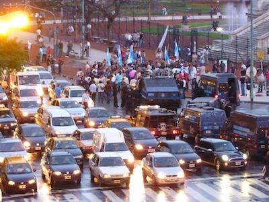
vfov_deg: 7.6
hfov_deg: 10.1
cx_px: 134
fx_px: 1523
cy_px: 101
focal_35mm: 196
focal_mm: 32.1
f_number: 4.5
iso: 1600
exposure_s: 1/25
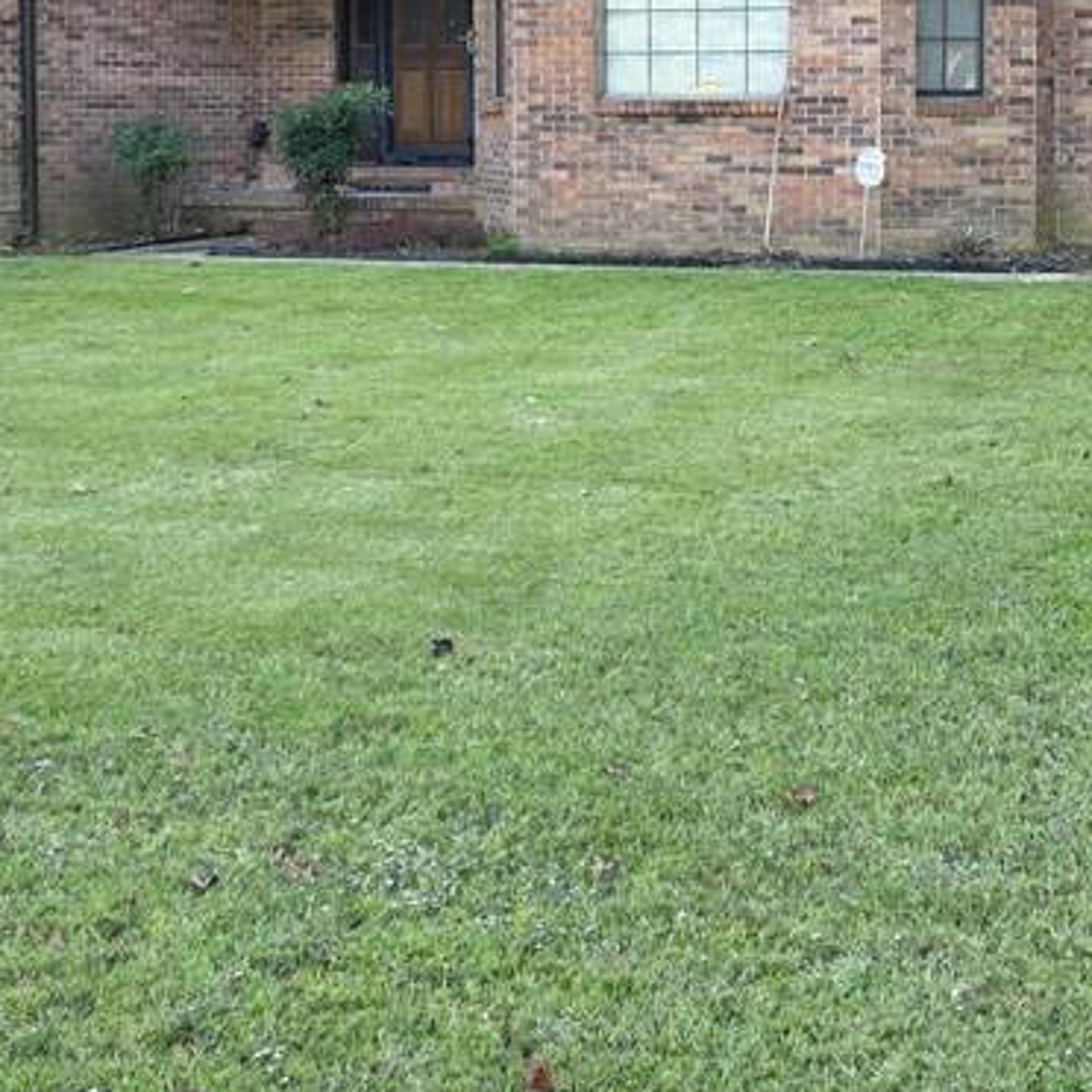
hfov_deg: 24.5
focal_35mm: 70
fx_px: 2498
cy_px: 138
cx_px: 769
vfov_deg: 24.1
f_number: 1.7
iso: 80
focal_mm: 6.3
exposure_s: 1/180
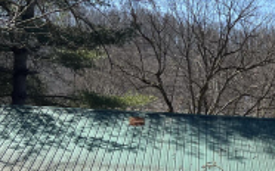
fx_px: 742
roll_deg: -3.2
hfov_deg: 20.0
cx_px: 308
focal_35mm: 99
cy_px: 181
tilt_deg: -5.0
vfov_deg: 13.0
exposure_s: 1/2513
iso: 50
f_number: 1.5
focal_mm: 5.7
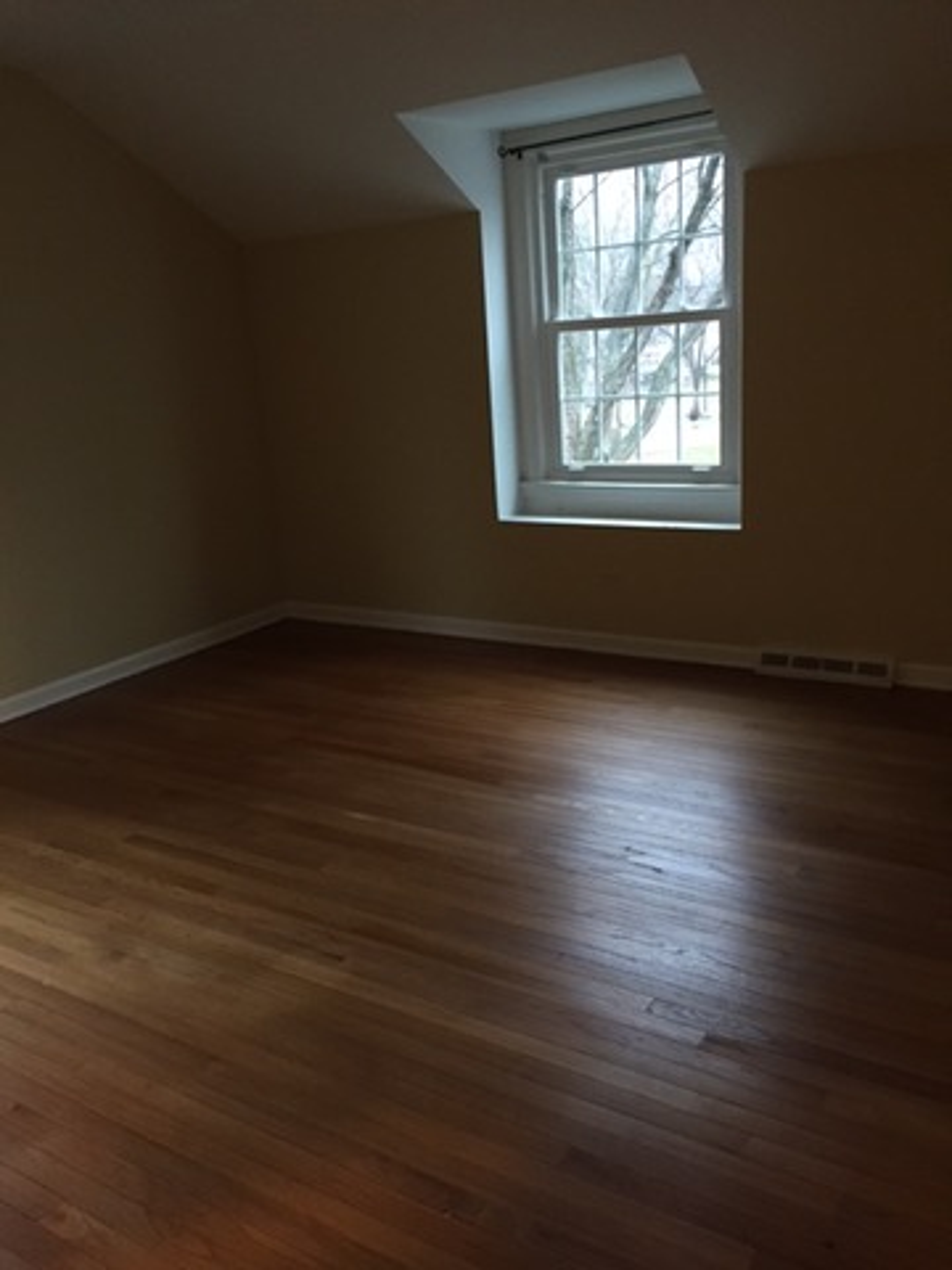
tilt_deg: -13.8
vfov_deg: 61.7
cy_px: 635
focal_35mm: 29
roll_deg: +3.0
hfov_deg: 48.2
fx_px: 1063
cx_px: 476
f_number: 2.2
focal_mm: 4.15
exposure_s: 1/17
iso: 250
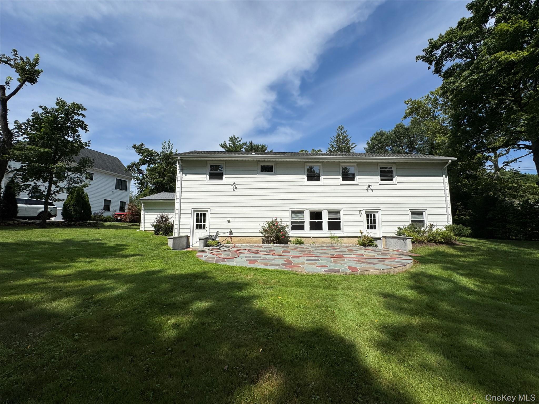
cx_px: 270
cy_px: 202
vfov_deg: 85.7
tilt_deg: +6.9
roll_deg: -0.4
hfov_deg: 102.1
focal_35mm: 14
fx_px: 218
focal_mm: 2.22
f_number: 2.2
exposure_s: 1/4132
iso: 40
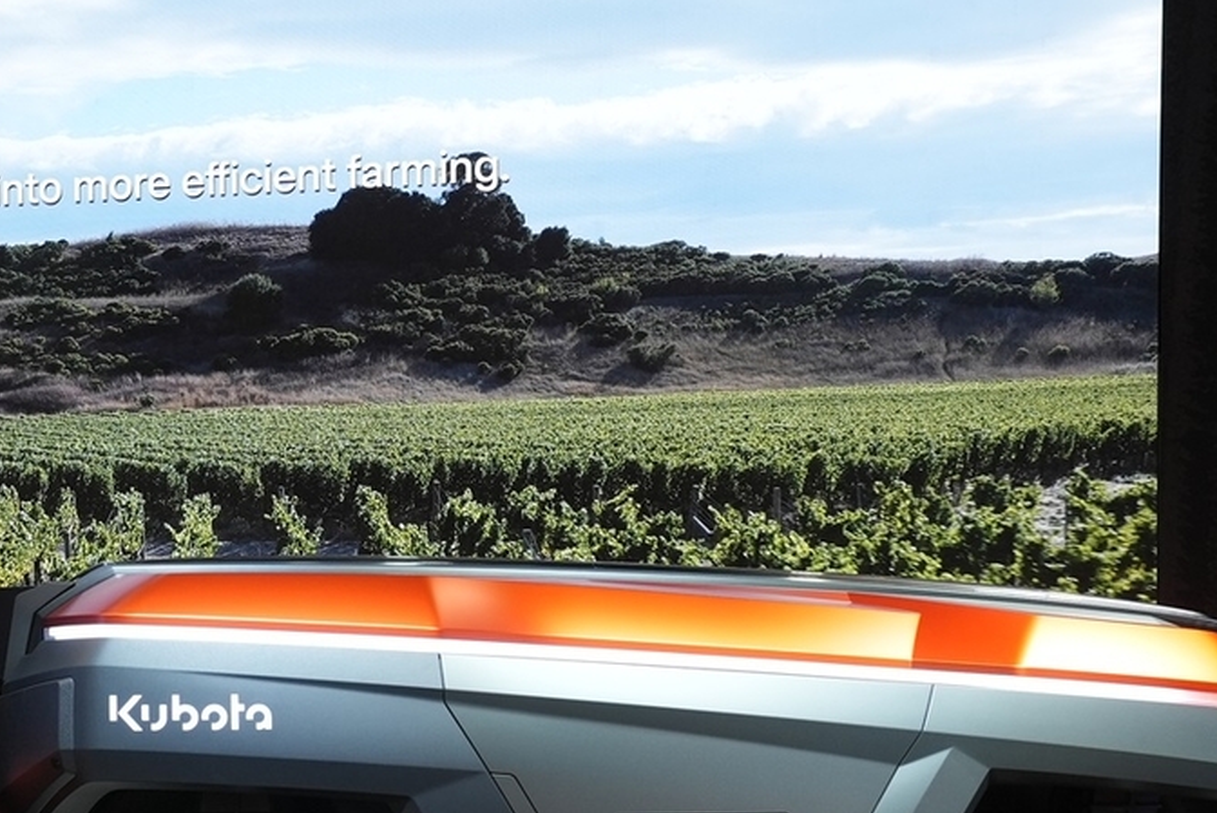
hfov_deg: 28.4
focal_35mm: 70
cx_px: 306
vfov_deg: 19.1
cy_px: 751
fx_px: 2368
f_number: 7.1
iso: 1000
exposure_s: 1/50
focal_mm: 37
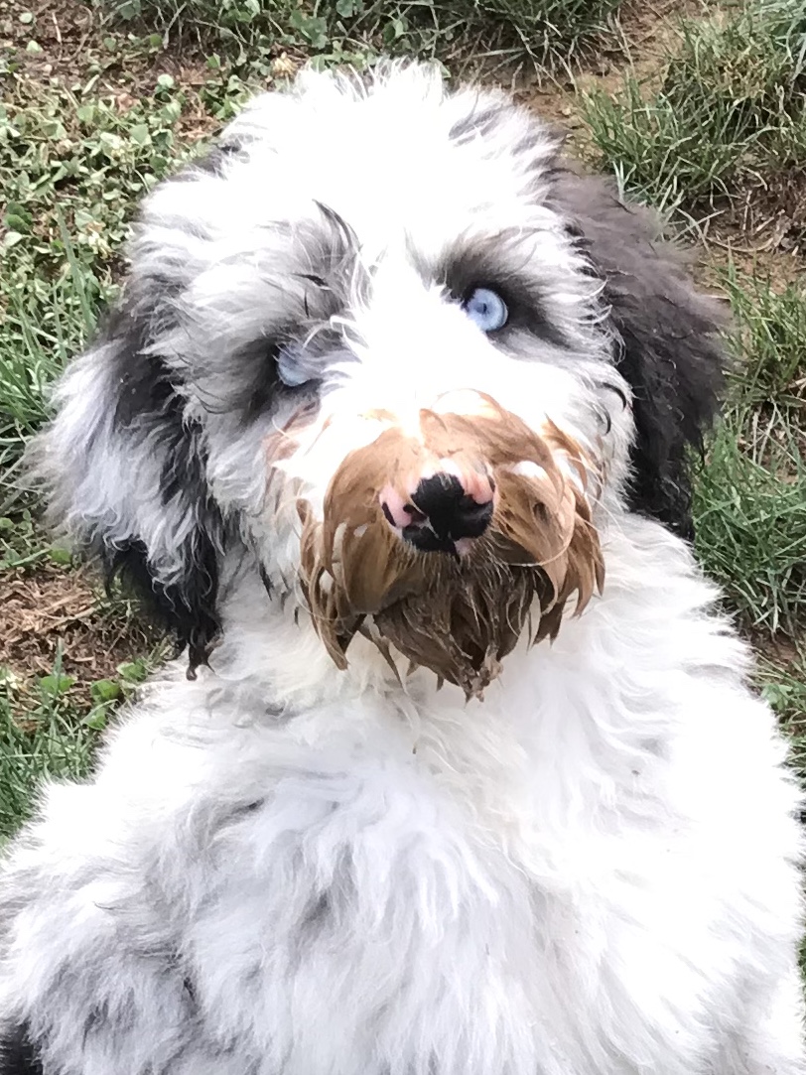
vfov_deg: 63.4
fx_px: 869
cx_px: 403
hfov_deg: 49.7
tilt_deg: -52.3
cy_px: 538
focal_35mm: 28
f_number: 1.8
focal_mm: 3.99
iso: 25
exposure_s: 1/60
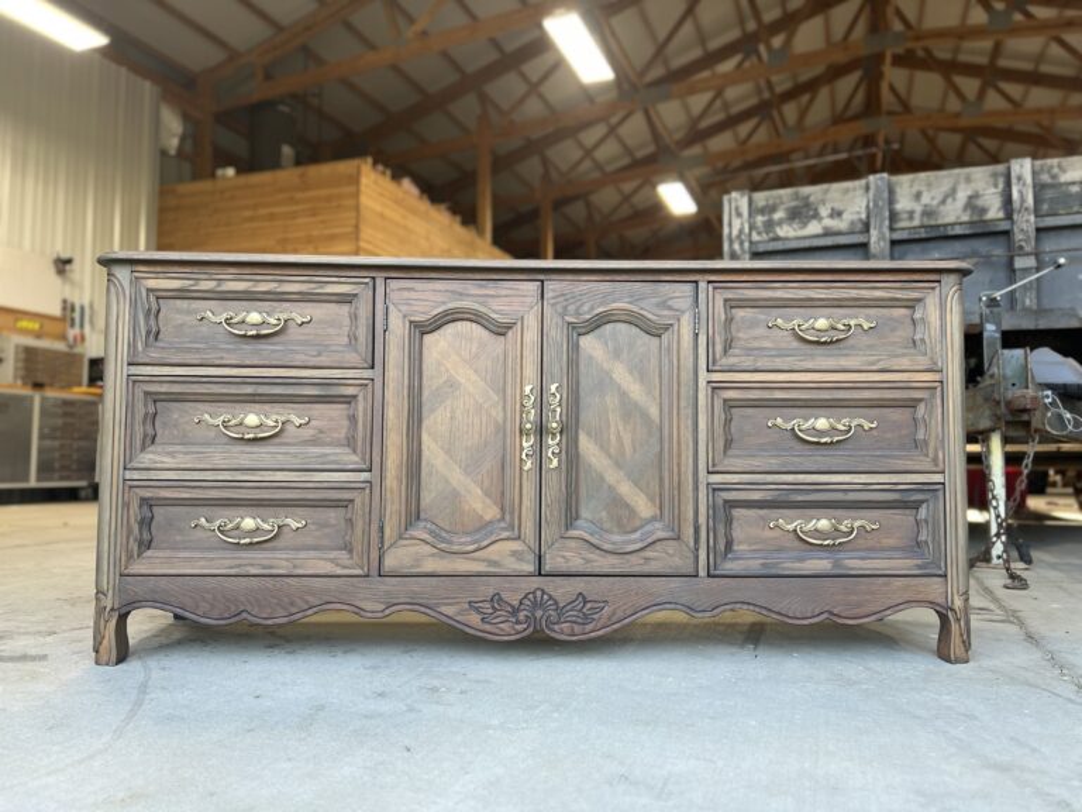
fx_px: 813
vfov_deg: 53.1
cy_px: 406
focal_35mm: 26
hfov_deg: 67.3
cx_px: 541
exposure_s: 1/121
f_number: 1.5
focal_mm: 5.7
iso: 40
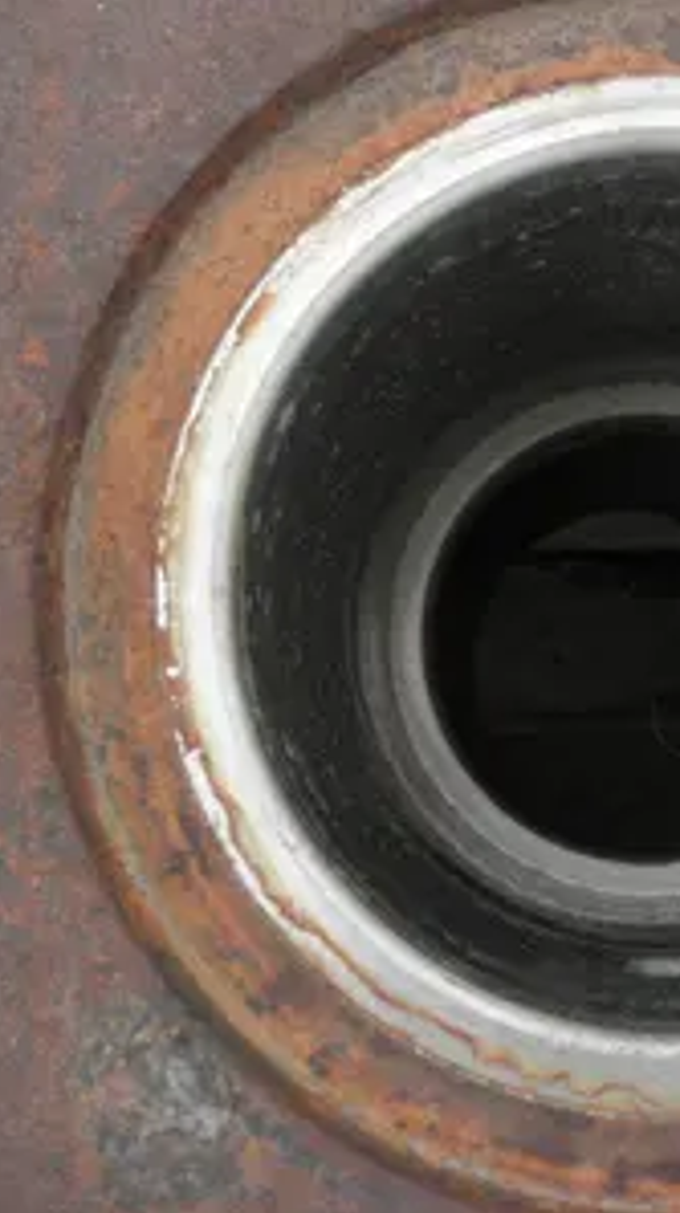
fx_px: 1318
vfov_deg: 49.4
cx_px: 603
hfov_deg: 27.9
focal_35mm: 41
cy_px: 606
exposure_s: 1/125
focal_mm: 5
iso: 64
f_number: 3
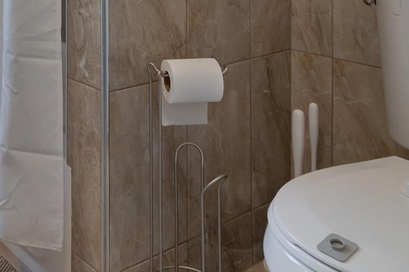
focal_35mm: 47
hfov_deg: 38.3
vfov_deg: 24.9
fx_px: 534
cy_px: -80
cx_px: 21
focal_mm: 10
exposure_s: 1/25
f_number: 9
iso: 800
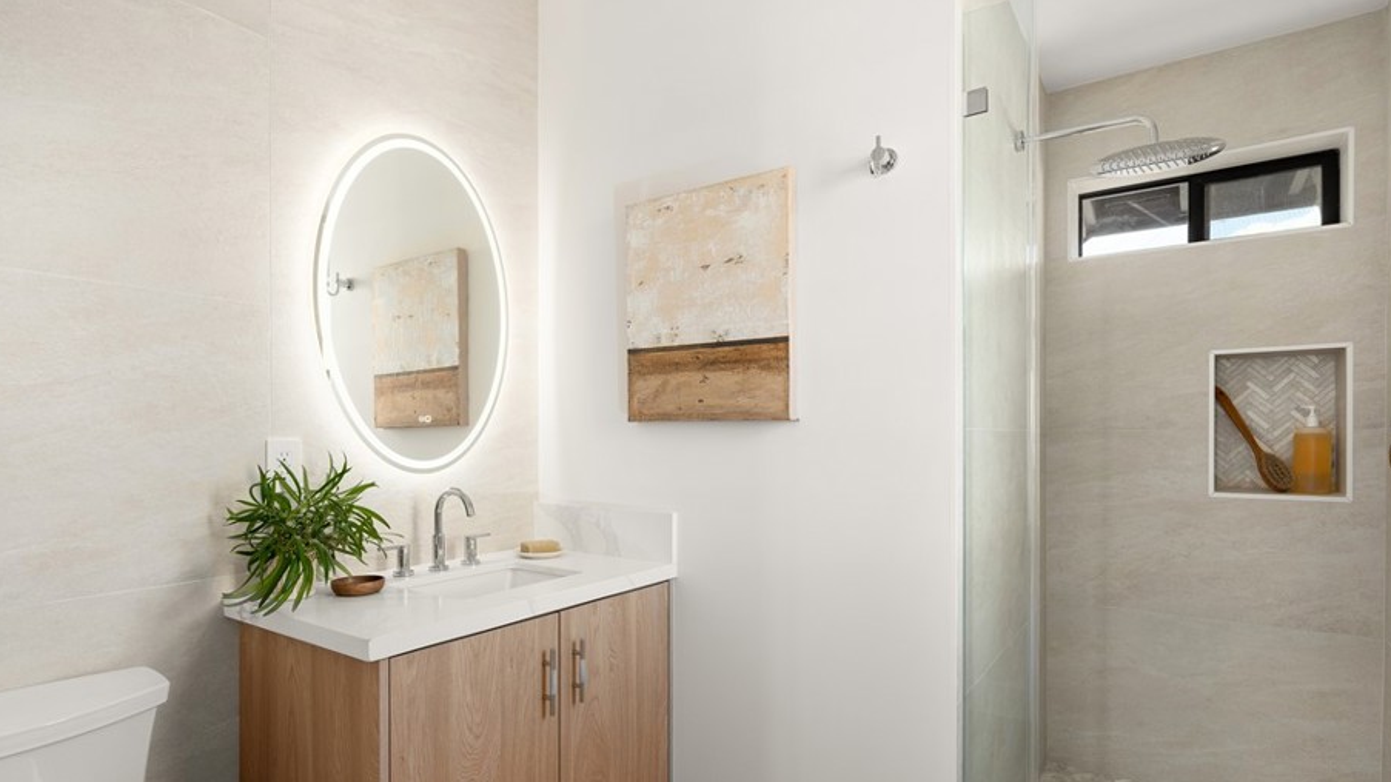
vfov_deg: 58.0
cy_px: 461
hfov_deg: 89.5
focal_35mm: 19
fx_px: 701
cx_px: 673
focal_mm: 16
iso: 320
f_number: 9
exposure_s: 1/6
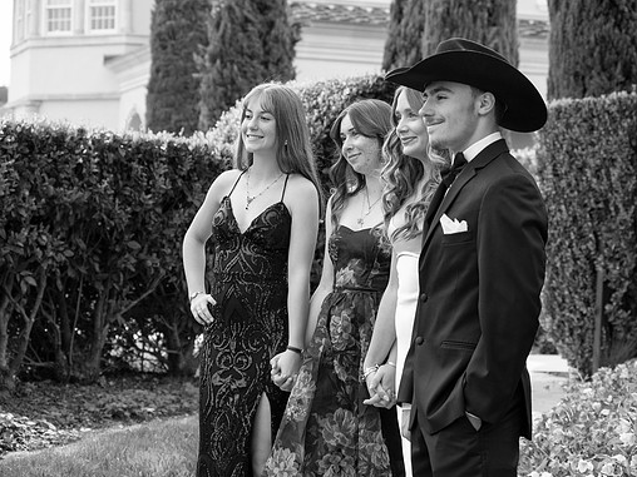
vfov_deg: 16.4
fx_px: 1656
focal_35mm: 90
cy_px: 241
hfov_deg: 21.8
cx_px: 352
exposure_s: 1/1000
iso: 1250
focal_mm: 82
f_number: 6.3
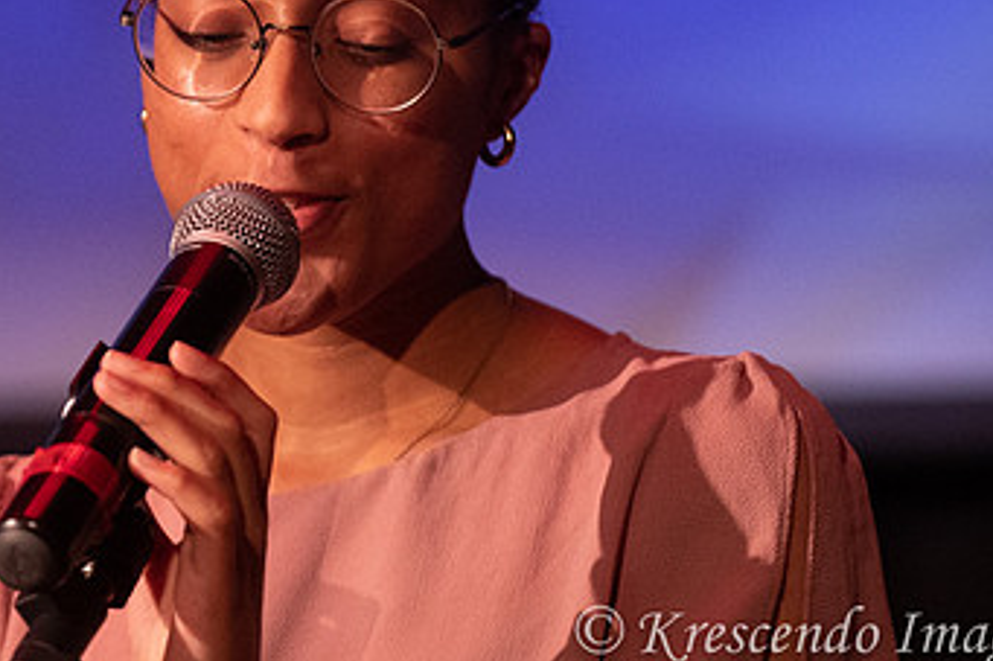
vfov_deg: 4.1
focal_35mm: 332
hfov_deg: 6.2
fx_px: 9153
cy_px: 132
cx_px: 230
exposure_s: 1/400
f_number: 2.8
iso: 3200
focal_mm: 130
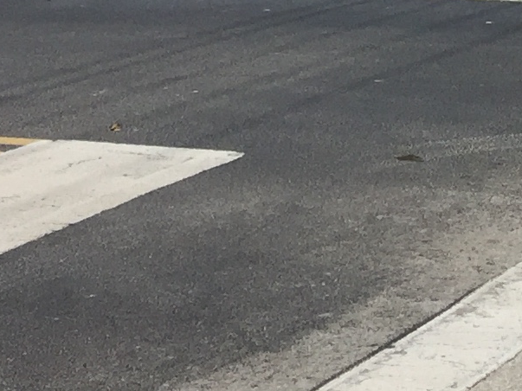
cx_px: 1125
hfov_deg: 11.1
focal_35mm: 157
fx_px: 2367
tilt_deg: +3.8
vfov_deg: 8.8
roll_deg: -2.9
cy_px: -467
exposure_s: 1/4405
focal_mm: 4.15
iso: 32
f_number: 2.2
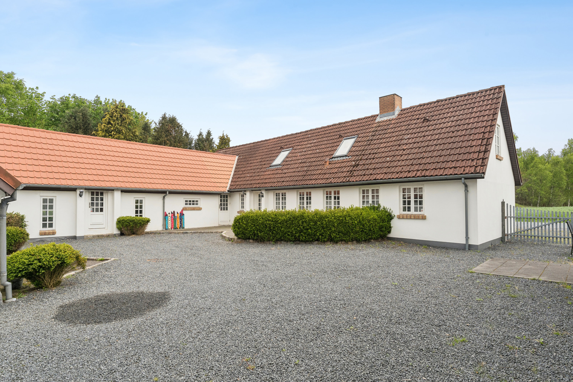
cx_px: 286
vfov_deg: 64.6
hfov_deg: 86.9
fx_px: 302
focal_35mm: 19
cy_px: 191
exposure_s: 1/640
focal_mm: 19
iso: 800
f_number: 7.1
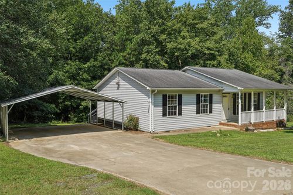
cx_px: 146
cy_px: 98
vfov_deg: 43.6
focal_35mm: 30
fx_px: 244
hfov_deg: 61.9
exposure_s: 1/90
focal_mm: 20
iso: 100
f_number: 8
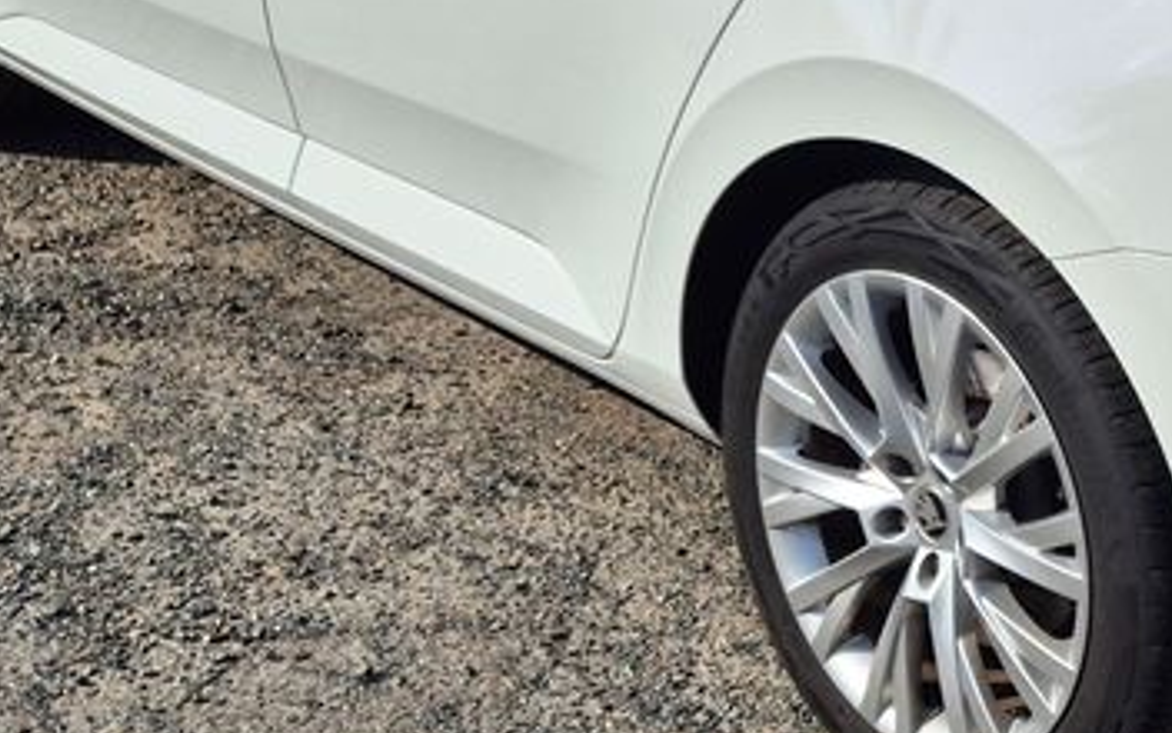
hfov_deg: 27.2
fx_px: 2268
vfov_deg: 18.2
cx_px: 1189
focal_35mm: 71
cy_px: 193
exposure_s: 1/3312
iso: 25
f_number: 1.8
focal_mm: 5.4
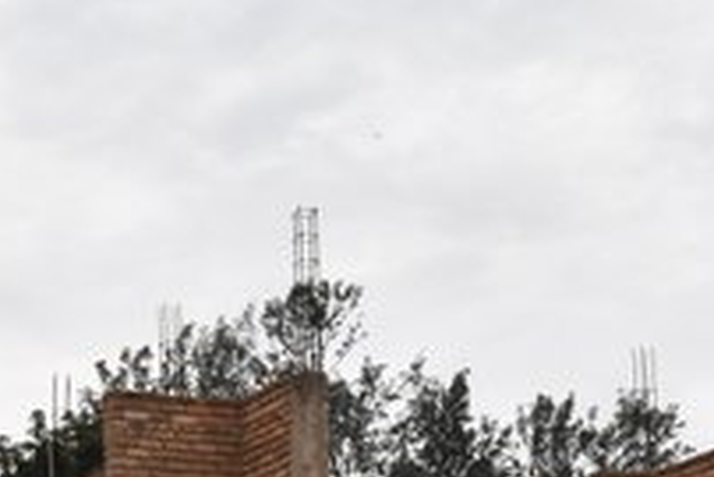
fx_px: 2540
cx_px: 124
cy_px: 509
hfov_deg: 15.9
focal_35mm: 128
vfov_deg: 10.6
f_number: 8
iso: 250
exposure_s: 1/500
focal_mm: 20
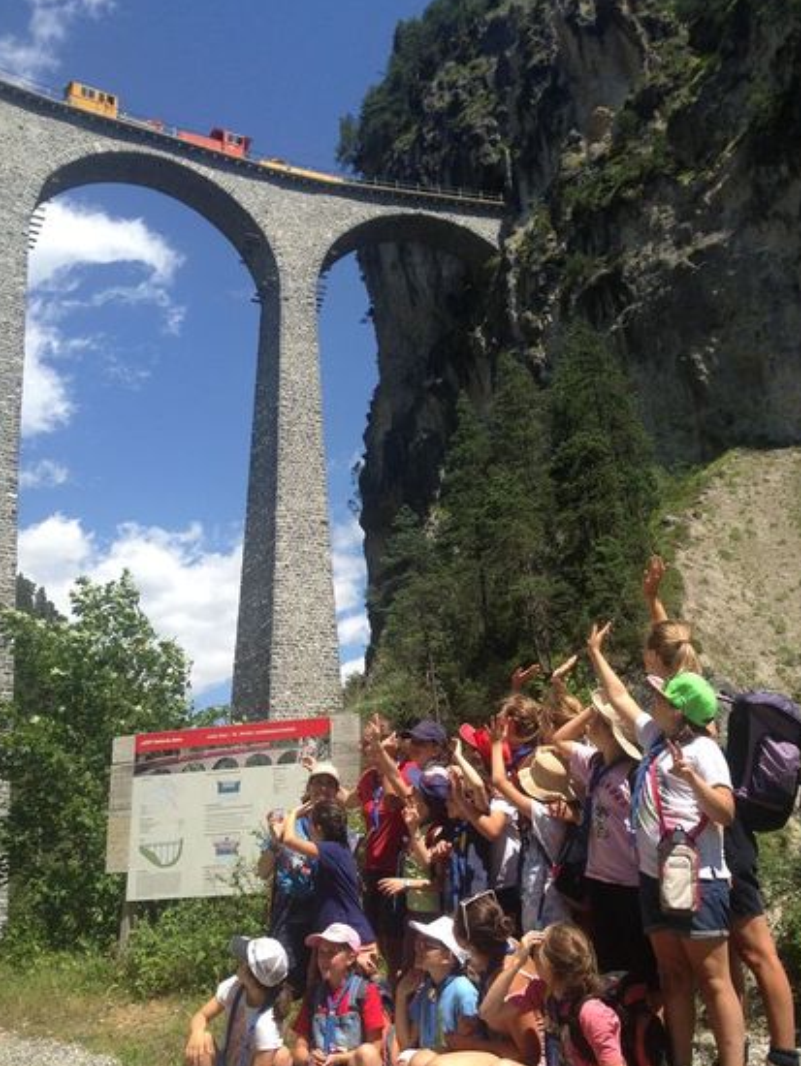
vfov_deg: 51.3
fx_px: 1110
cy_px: 562
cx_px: 429
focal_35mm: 36
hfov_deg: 39.7
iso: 50
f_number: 2.4
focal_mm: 4.12
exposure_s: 1/1232
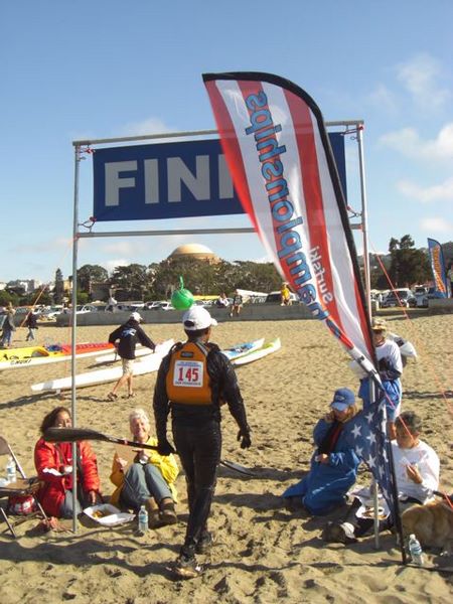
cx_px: 226
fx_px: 663
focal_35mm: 38
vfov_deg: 49.0
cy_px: 302
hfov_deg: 37.7
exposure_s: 1/125
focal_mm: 6.2
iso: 64
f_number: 8
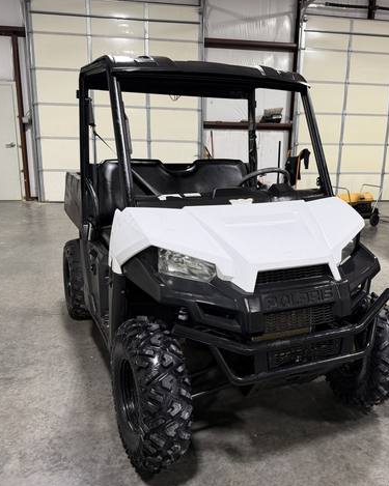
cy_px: 240
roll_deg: -0.3
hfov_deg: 45.6
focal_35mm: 32
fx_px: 461
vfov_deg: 55.7
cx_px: 225
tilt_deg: -12.3
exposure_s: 1/60
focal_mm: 6.76
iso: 200
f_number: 1.78
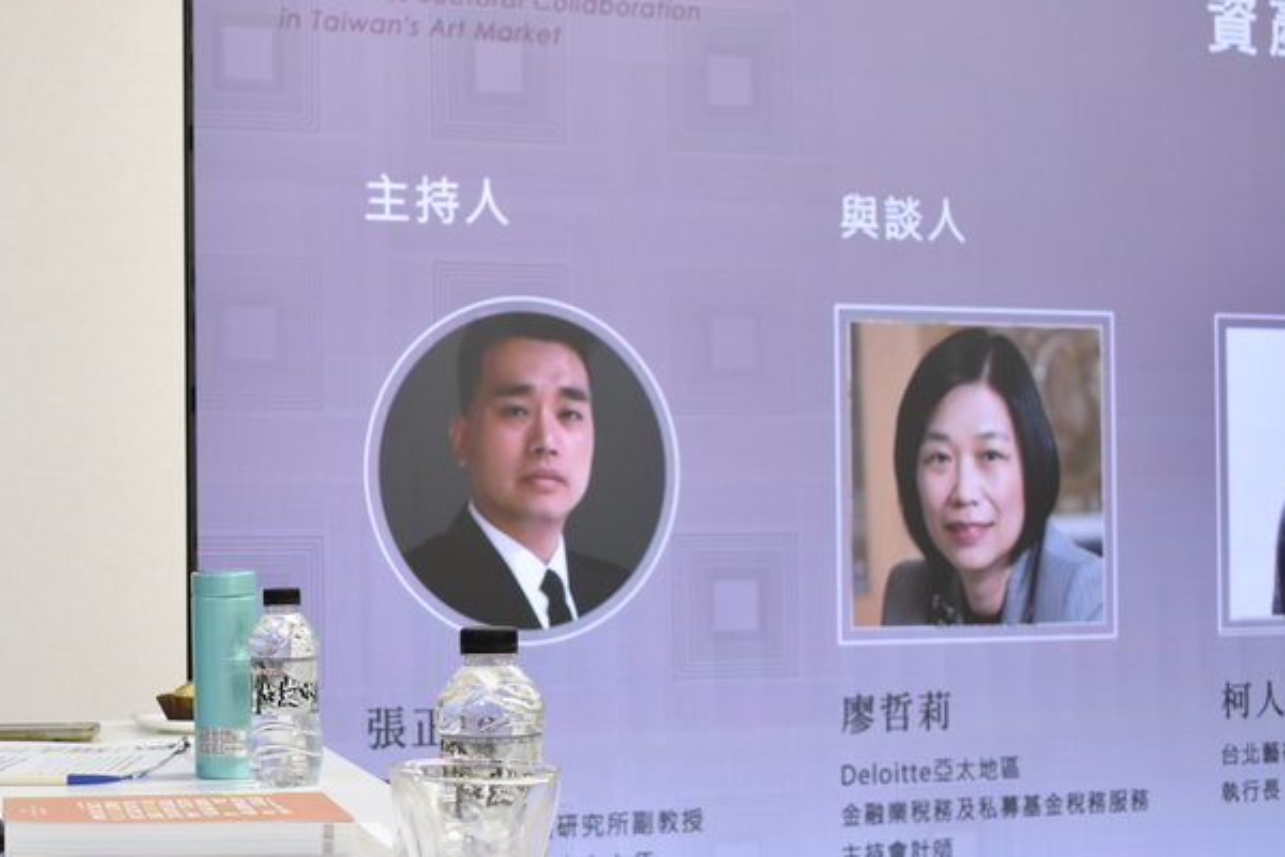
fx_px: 2570
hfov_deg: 27.0
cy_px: 514
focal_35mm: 72
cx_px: 101
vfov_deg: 18.9
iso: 400
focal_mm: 24
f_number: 4.5
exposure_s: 1/50
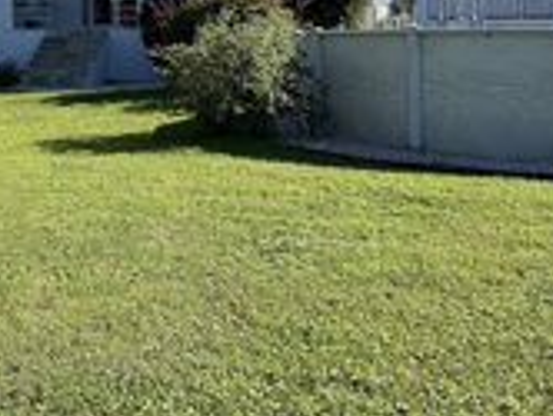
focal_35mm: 52
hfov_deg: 33.1
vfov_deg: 26.8
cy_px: 17
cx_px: -23
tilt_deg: +1.4
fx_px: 832
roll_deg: +0.5
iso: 80
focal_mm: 6.76
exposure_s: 1/2833
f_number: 1.78
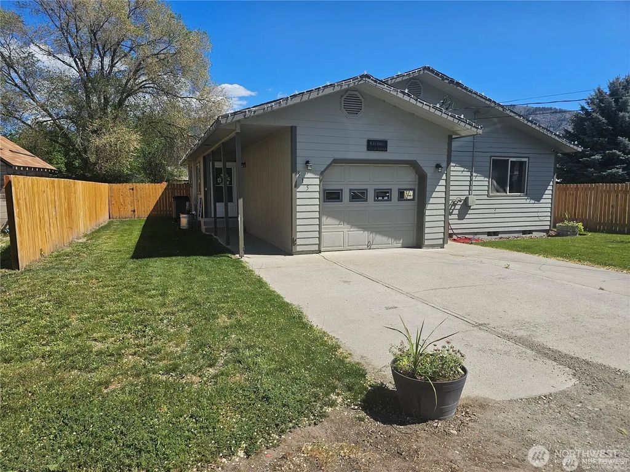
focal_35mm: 23
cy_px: 236
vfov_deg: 58.9
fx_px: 419
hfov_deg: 73.9
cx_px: 315
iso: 16
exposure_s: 1/1304
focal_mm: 6.3
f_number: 1.7
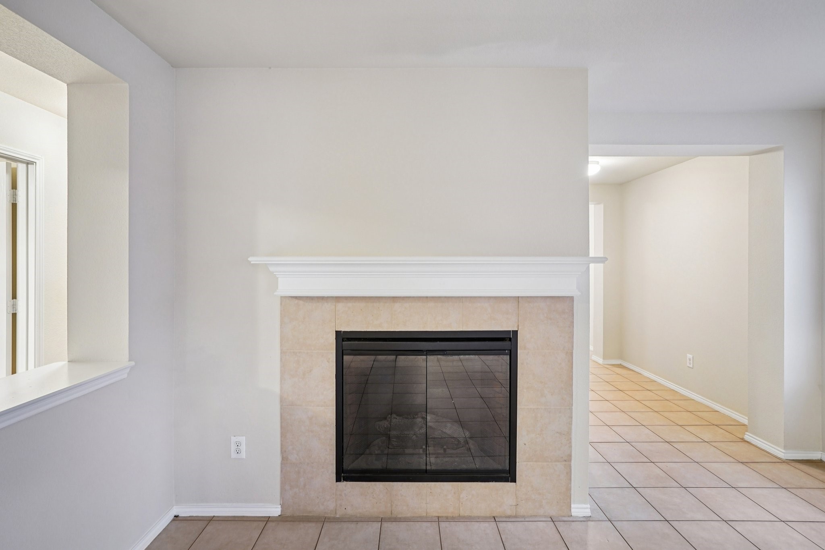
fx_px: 367
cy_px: 275
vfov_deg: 73.7
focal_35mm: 16
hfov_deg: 96.7
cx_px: 412
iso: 400
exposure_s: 1/1.67
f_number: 7.1
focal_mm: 16
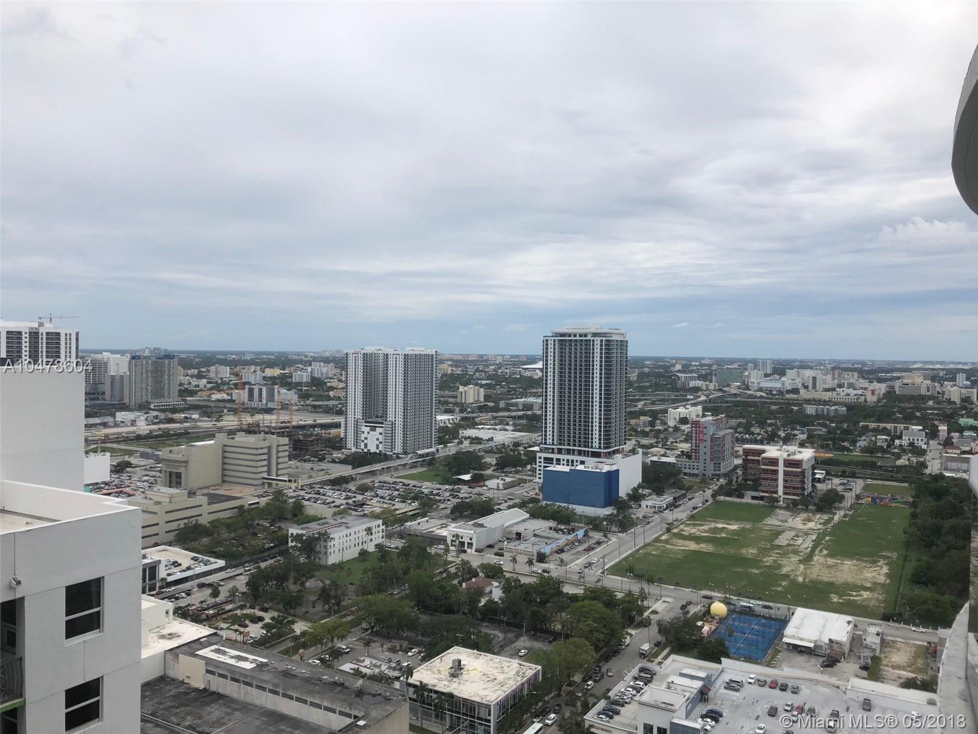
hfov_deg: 63.4
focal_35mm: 28
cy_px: 367
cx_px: 489
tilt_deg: -1.1
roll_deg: -1.2
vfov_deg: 49.7
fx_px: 791
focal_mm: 3.99
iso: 20
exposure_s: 1/4425
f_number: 1.8
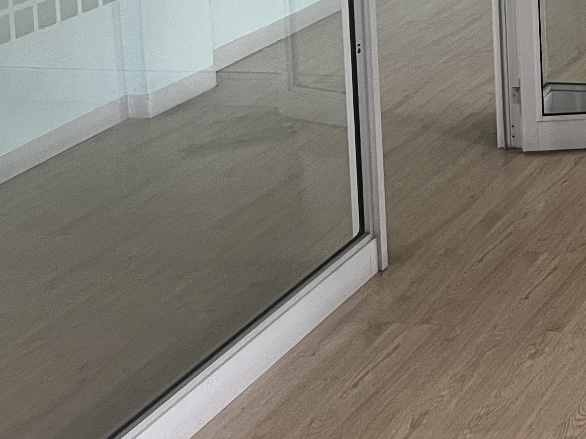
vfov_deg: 15.1
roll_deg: +1.2
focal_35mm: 90
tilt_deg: -6.4
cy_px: -240
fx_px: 1524
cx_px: 829
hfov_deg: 19.5
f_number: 1.6
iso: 200
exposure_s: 1/60
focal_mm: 5.1
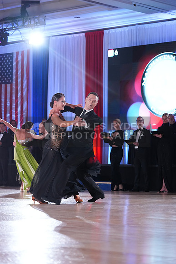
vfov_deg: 19.5
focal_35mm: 105
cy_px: 132
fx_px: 769
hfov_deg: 13.0
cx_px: 88
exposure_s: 1/250
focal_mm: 105
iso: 3200
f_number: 4
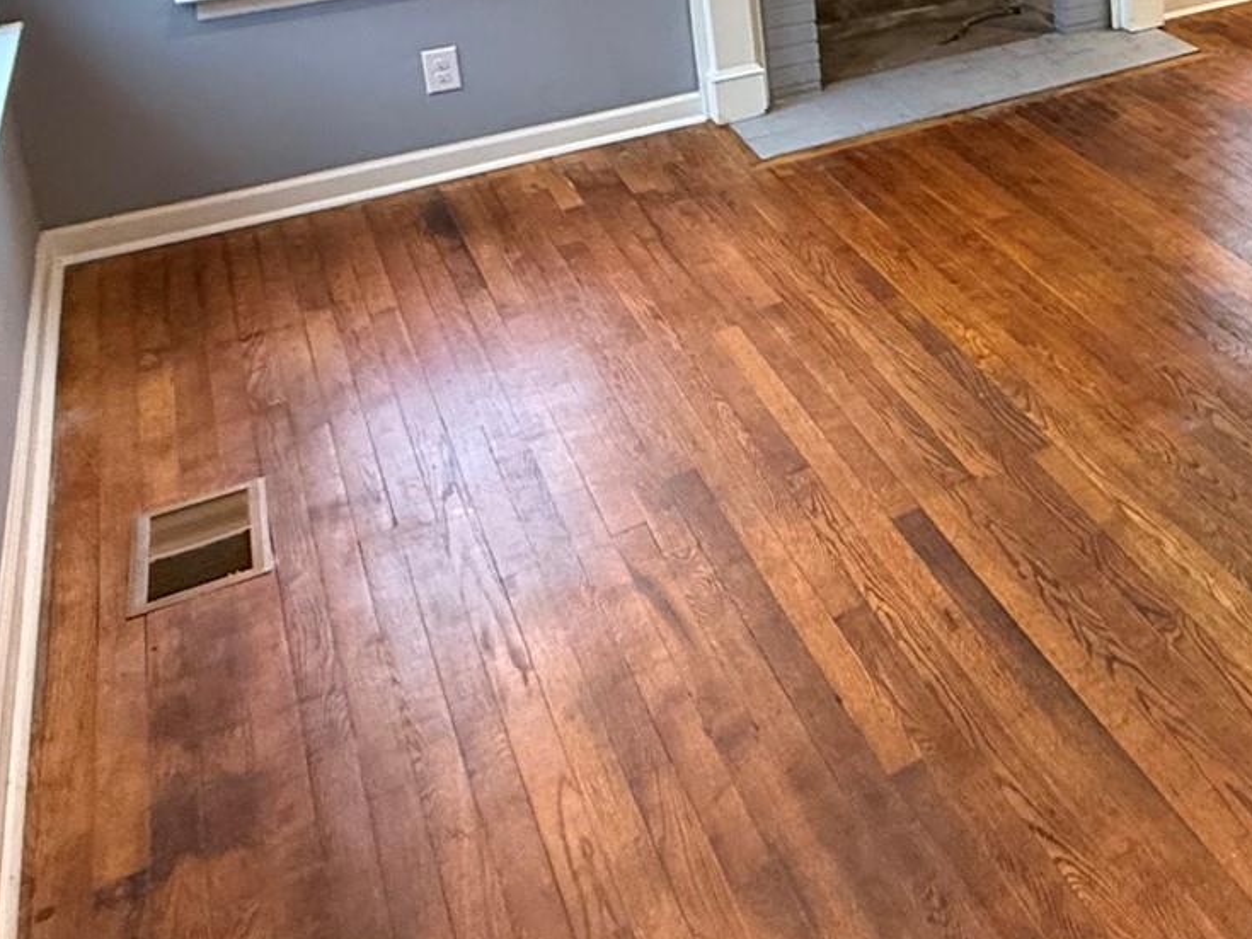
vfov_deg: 32.6
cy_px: -82
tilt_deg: -13.5
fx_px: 1410
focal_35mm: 39
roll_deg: -1.6
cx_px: 1438
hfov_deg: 38.1
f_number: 2.2
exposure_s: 1/60
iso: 500
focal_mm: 2.22
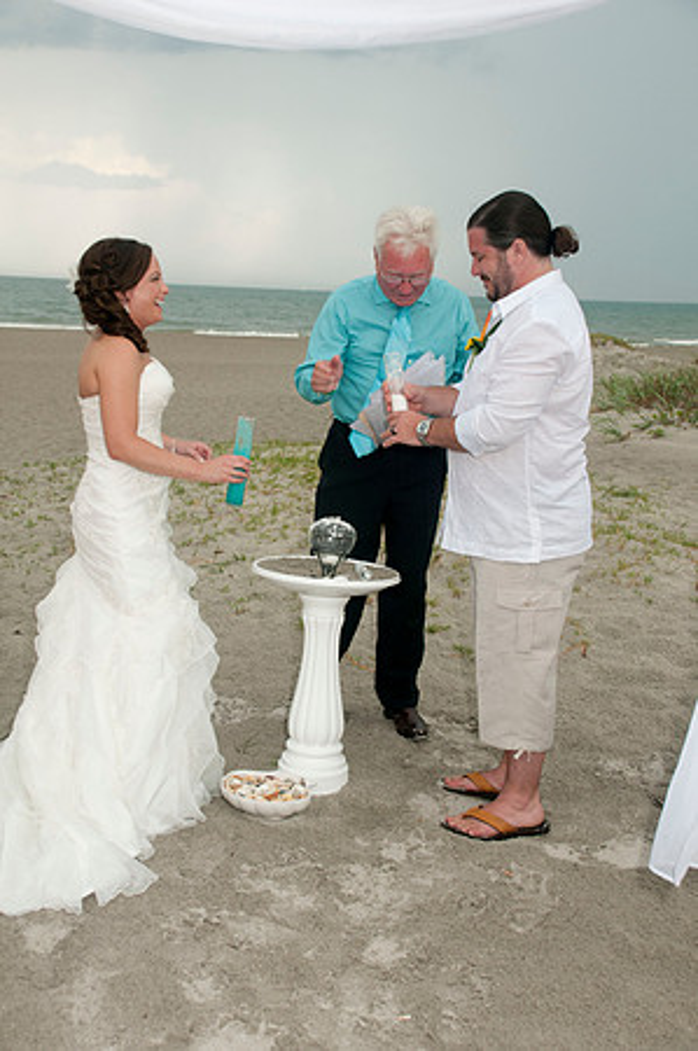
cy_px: 526
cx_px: 349
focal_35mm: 46
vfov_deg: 42.4
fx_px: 1355
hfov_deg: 28.9
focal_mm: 31
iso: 400
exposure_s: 1/100
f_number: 5.6
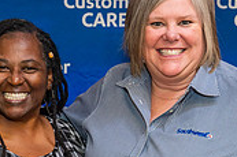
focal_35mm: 124
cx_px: 89
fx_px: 816
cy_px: 154
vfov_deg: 10.9
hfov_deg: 16.5
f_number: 4
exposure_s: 1/160
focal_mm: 37
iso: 1250
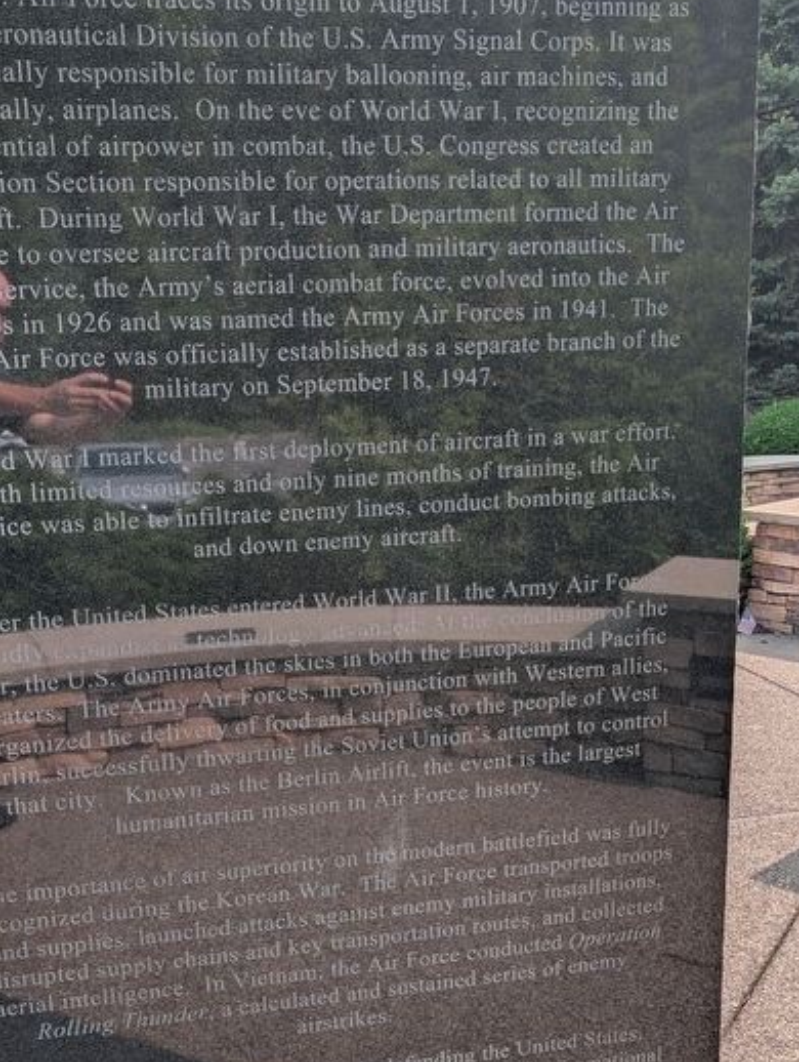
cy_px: 589
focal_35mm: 37
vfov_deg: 50.0
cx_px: 320
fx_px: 1136
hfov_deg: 38.6
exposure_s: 1/648
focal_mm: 6.9
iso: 17
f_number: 1.68
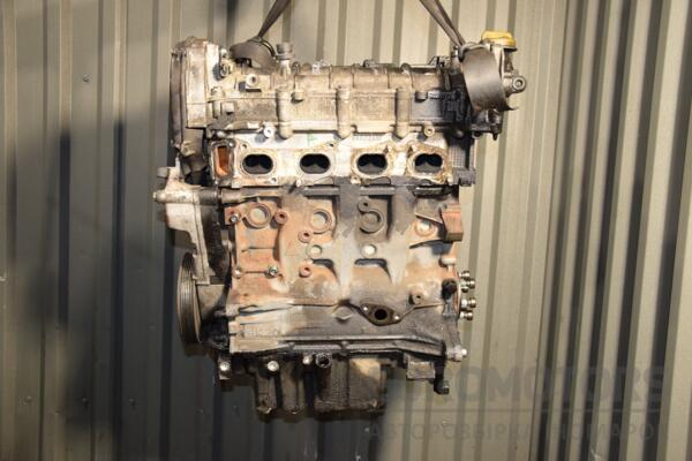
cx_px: 346
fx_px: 721
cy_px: 230
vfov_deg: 35.5
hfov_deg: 51.3
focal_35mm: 38
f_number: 5
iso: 800
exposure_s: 1/80
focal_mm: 25
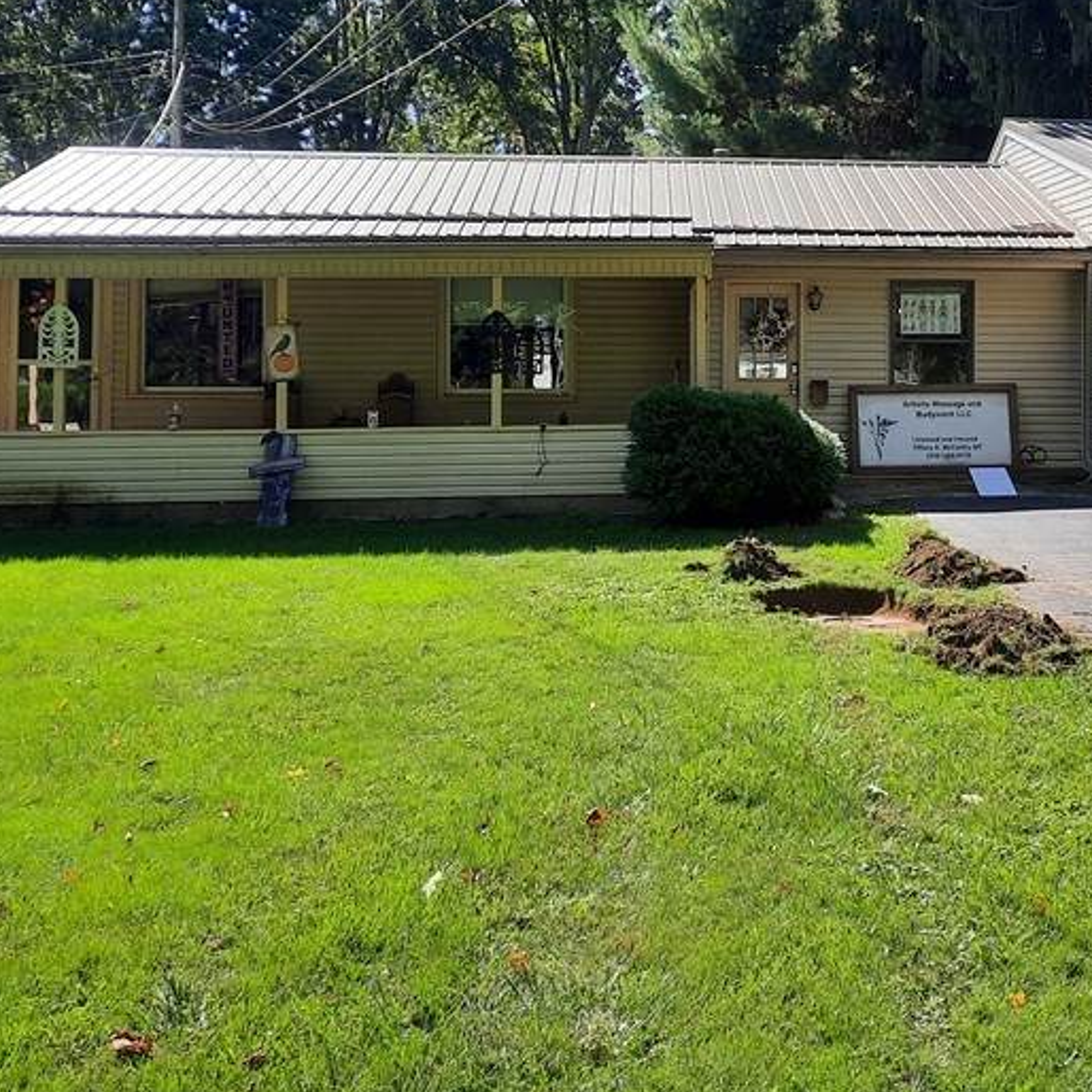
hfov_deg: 37.7
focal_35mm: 44
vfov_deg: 37.8
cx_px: 767
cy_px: 348
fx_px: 1570
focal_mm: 4.6
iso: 32
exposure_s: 1/567
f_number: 2
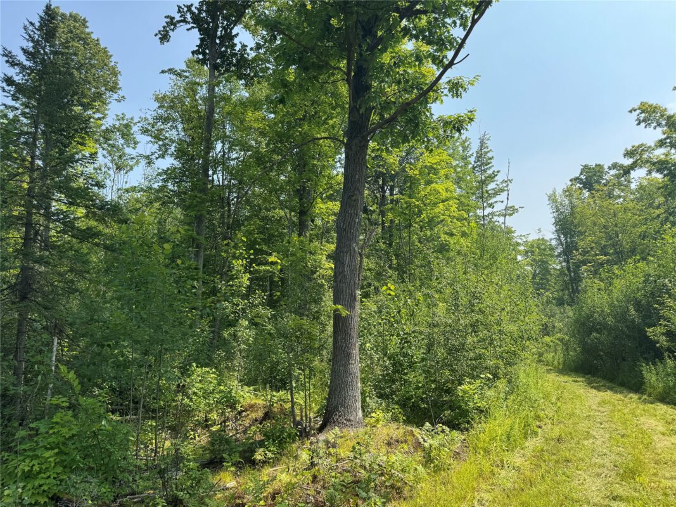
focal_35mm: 24
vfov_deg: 56.8
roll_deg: +0.6
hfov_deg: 71.6
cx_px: 338
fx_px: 469
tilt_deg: +8.7
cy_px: 254
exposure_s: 1/2506
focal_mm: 6.76
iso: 80
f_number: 1.78
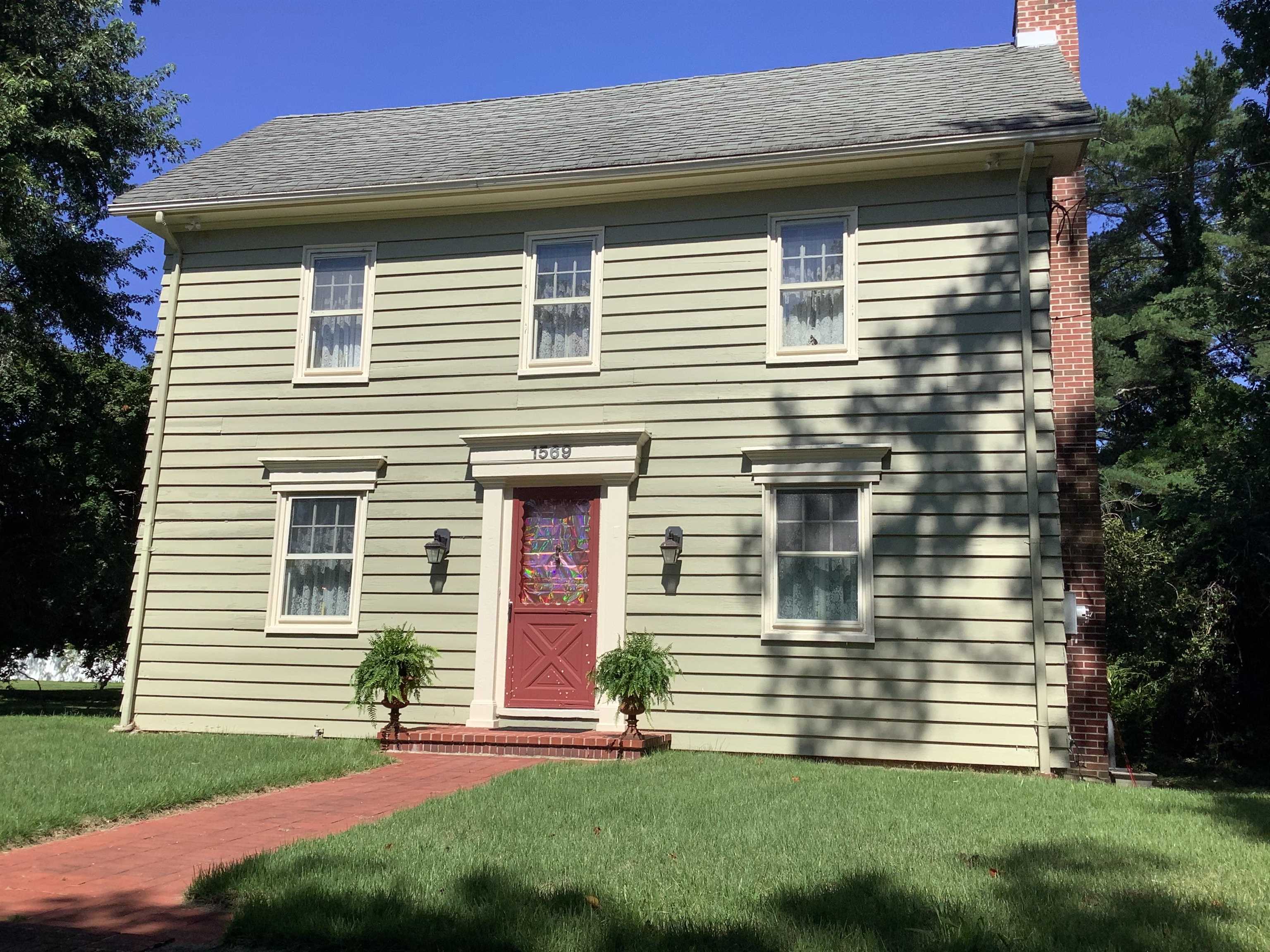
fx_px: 1137
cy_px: 476
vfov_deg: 45.4
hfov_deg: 58.4
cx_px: 635
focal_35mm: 31
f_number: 2.4
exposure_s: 1/1894
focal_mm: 3.3
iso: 25
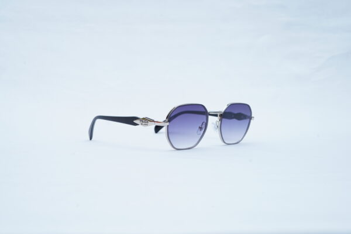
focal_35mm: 50
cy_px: 117
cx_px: 176
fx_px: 487
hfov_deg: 39.6
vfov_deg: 27.0
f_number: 9
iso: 200
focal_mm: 50
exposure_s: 1/160
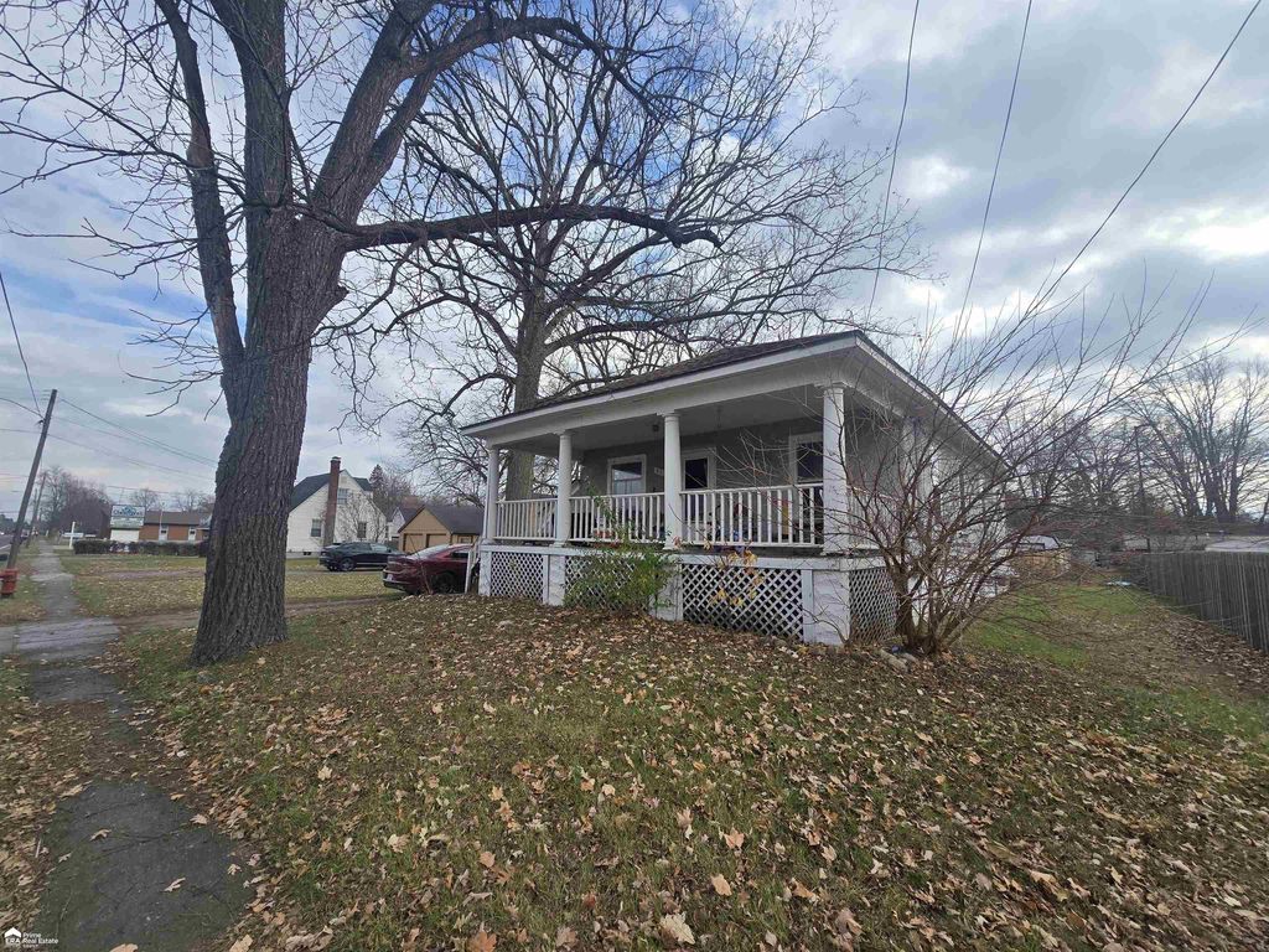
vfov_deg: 89.9
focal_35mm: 13
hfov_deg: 106.2
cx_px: 634
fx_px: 477
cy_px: 476
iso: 50
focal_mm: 2.2
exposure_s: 1/1732
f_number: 2.2
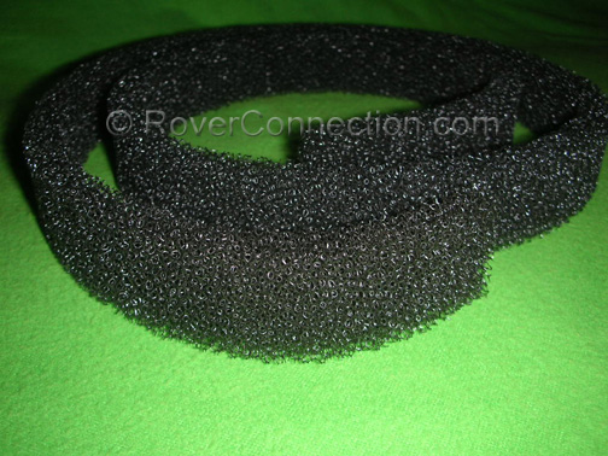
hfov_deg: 52.6
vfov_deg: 40.7
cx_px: 304
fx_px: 615
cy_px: 228
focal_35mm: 35
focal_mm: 5.8
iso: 50
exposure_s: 1/60.1
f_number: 8.5
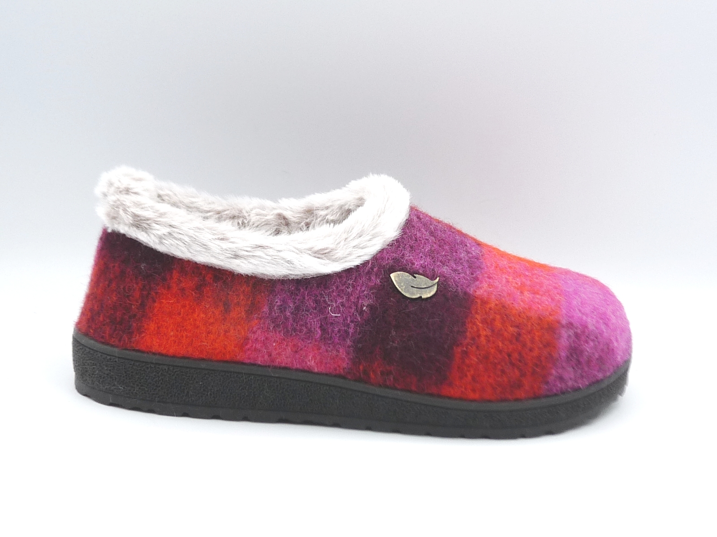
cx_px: 358
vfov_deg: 29.1
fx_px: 1036
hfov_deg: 38.2
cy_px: 268
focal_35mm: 50
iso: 100
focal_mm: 4.9
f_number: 4
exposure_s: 1/200
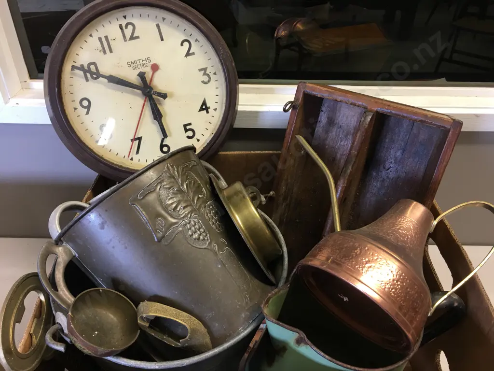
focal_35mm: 29
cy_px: 186
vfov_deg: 48.2
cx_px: 247
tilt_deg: -34.1
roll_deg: -1.5
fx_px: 414
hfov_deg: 61.7
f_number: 2.2
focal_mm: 4.15
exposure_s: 1/17
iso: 32
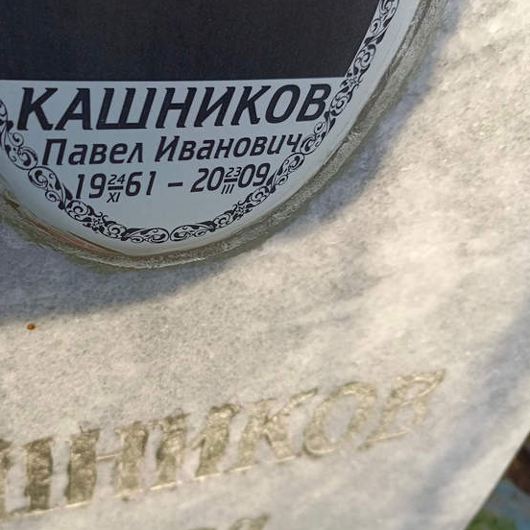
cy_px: 245
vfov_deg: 51.1
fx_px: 554
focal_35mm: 32
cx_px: 183
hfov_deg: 50.3
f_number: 1.69
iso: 112
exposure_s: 1/464
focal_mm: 4.76
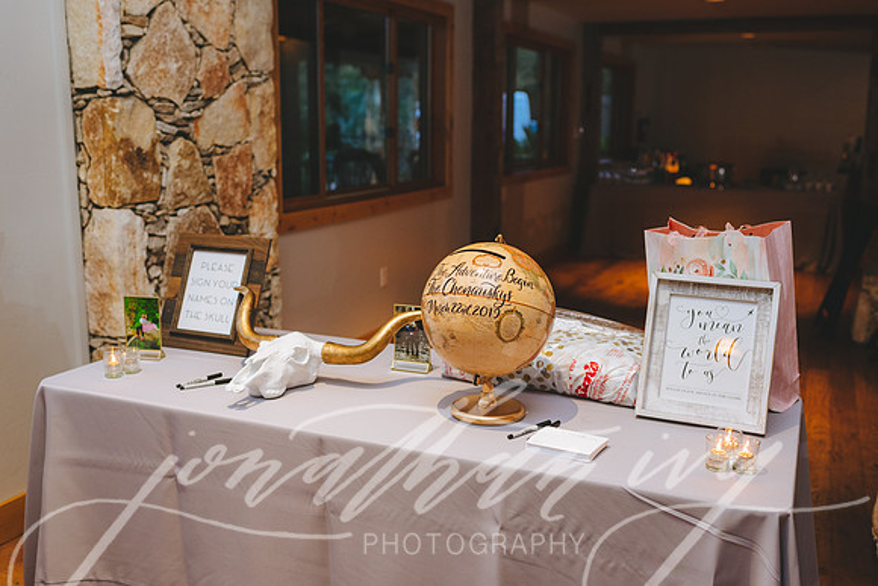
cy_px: 293
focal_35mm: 35
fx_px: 854
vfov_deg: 37.9
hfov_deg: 54.4
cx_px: 439
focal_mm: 35
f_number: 2.8
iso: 1600
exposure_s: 1/200
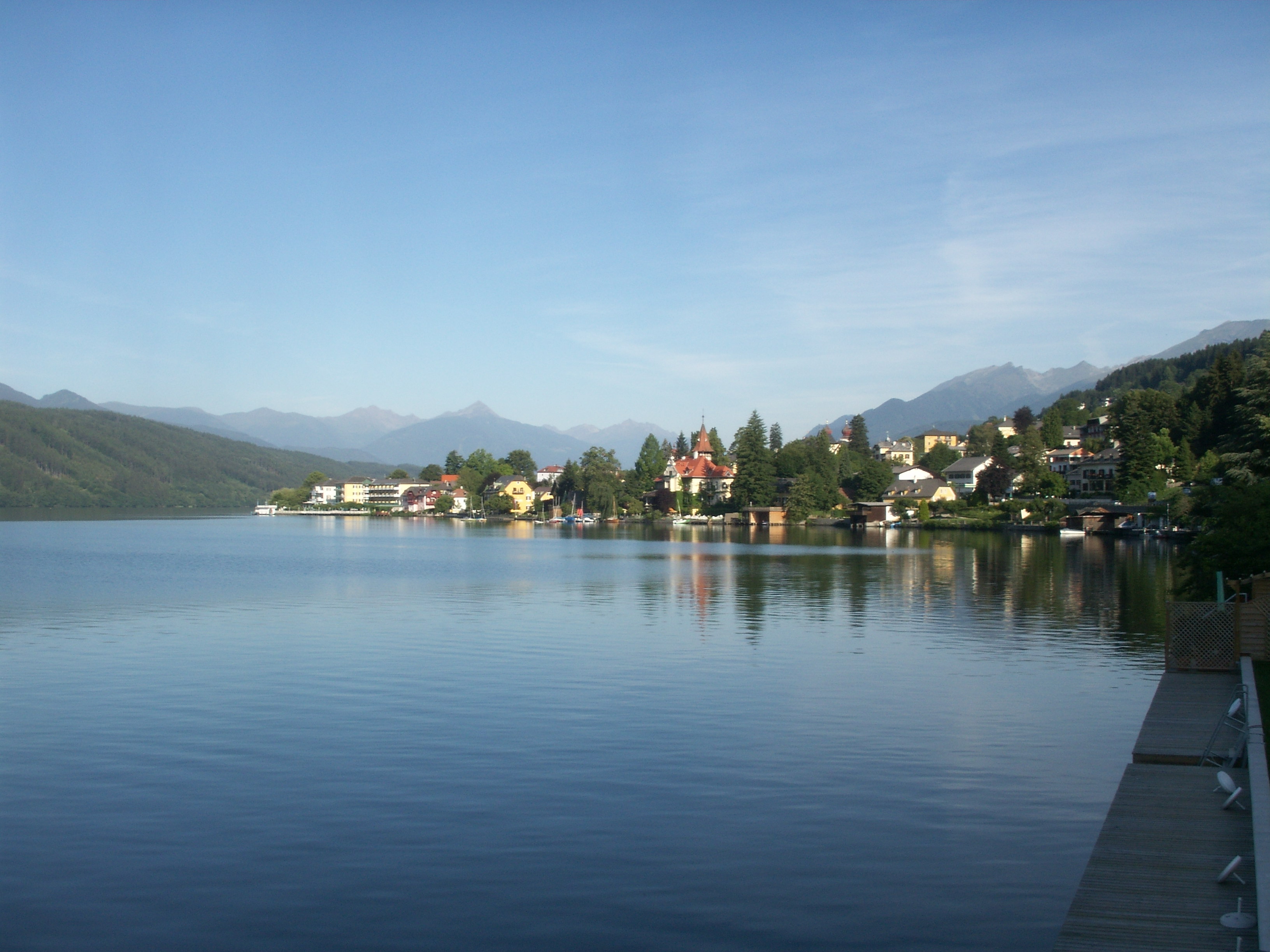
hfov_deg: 50.1
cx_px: 635
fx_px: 1357
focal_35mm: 37
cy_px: 476
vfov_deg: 38.7
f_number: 7.1
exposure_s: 1/160
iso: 50
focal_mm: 7.7
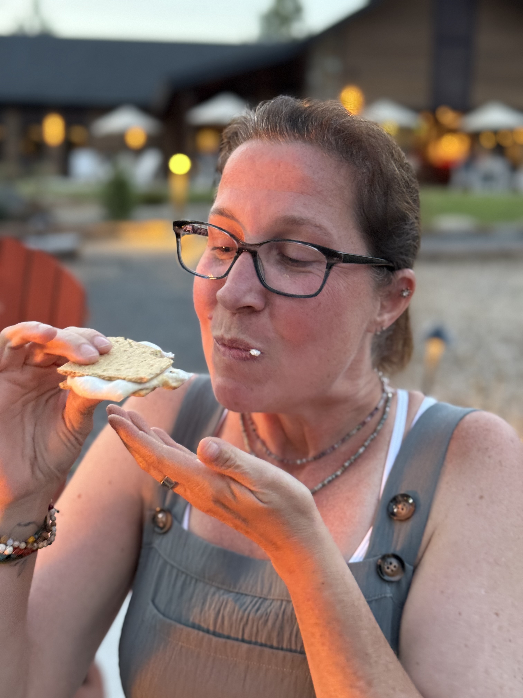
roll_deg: -1.1
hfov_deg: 30.3
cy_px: 349
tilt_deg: -8.3
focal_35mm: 48
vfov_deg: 39.7
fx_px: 967
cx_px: 262
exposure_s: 1/40
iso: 400
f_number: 1.78
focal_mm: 6.76
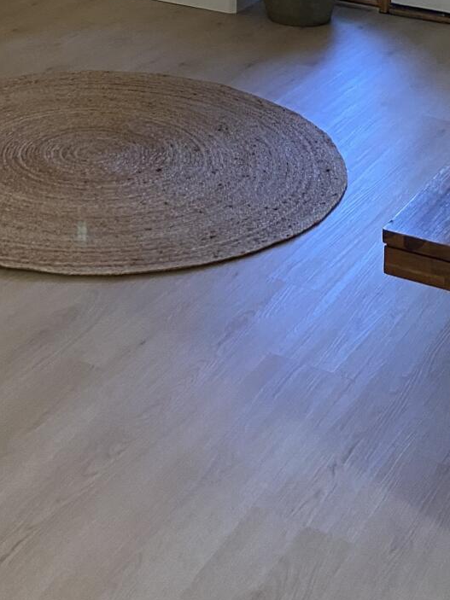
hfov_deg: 19.8
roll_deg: -0.7
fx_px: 1283
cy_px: -209
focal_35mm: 74
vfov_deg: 23.0
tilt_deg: -6.9
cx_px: 120
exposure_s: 1/60
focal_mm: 4.25
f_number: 1.8
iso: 160
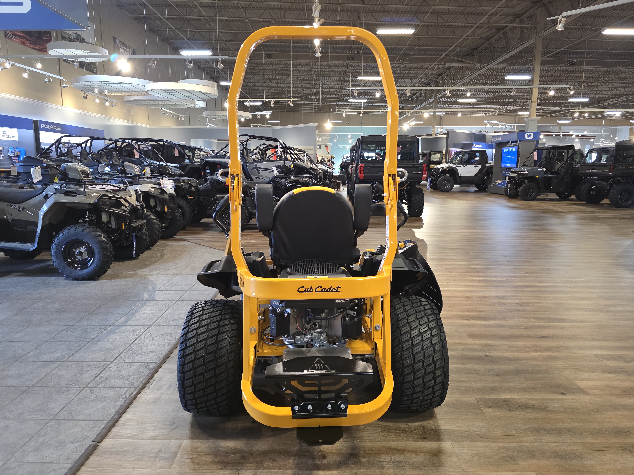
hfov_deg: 73.9
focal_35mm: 23
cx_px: 317
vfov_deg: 58.9
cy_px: 238
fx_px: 421
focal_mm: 6.3
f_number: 1.7
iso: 640
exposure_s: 1/120
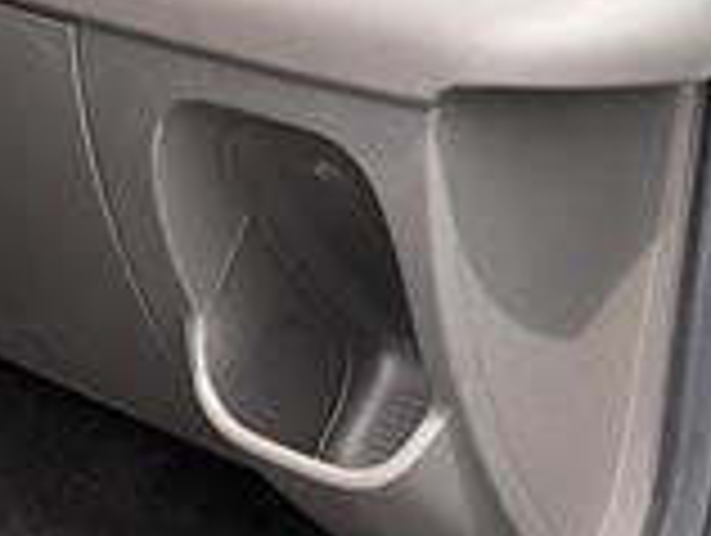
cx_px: -369
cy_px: -180
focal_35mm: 105
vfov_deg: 13.6
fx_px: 2160
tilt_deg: -12.0
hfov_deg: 16.9
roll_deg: +1.6
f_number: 1.6
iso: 64
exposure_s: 1/618
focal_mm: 5.96
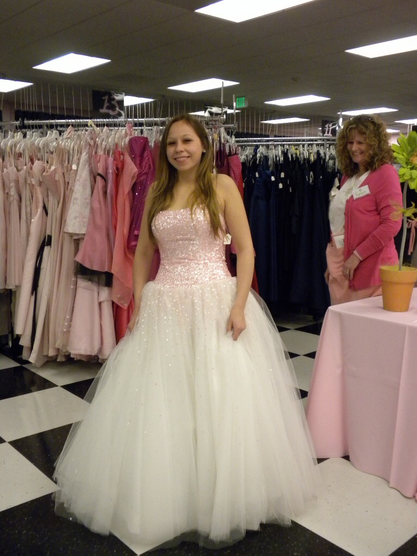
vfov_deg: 50.1
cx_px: 208
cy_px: 278
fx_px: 594
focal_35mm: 37
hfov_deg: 38.7
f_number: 3.5
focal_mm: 6.6
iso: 400
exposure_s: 1/33.1
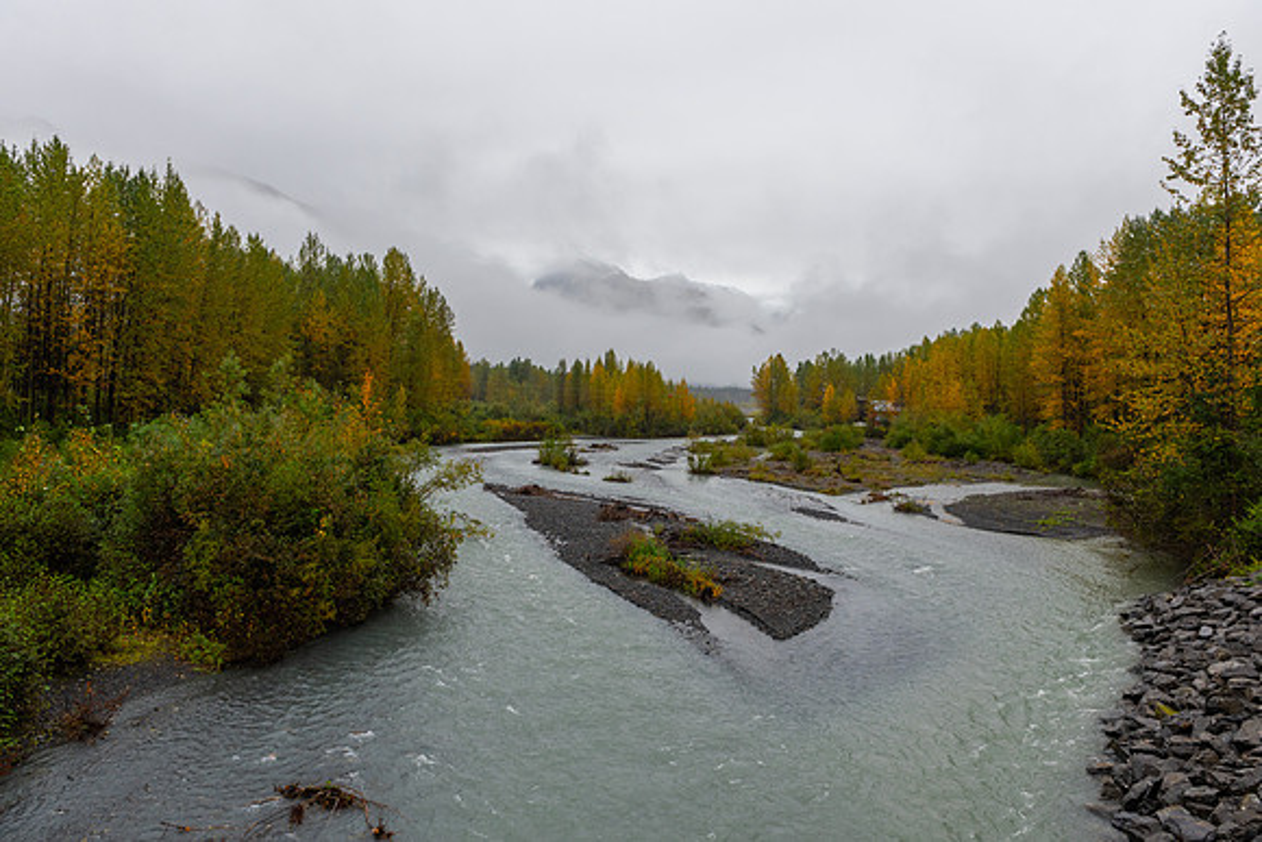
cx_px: 631
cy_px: 421
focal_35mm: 24
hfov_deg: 73.7
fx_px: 841
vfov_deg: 53.2
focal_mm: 24
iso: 500
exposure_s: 1/320
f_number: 8
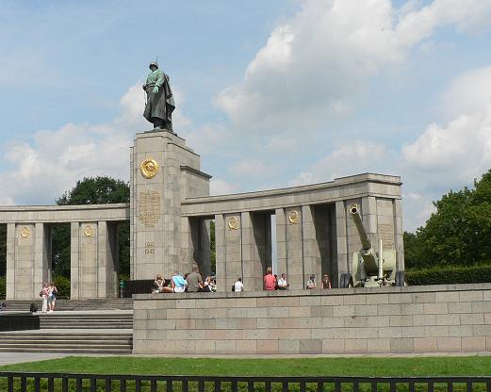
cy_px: 178
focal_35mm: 54
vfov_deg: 28.1
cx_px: 211
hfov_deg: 34.7
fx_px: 784
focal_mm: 6
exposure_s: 1/500
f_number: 5.6
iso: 80
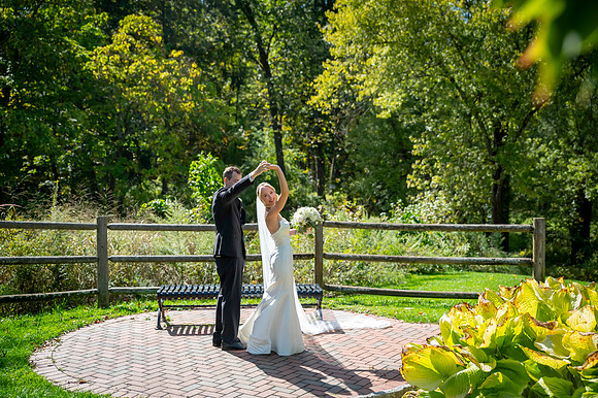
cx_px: 299
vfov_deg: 31.1
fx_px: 715
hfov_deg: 45.4
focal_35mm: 43
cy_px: 199
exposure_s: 1/8000
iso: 1000
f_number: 2.8
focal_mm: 42
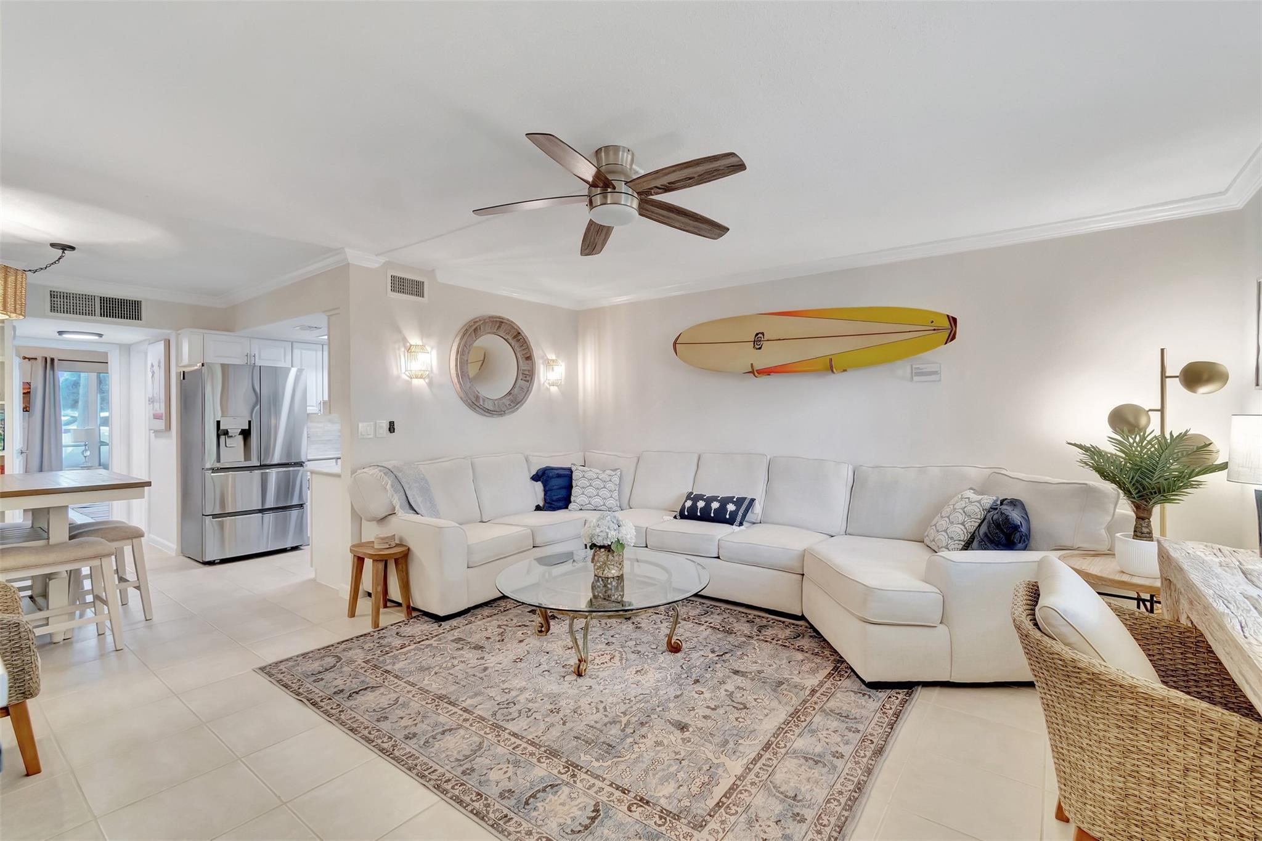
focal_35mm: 15
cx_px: 631
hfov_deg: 100.4
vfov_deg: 77.3
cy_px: 420
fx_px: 526
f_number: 8
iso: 1000
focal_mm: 10
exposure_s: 1/20
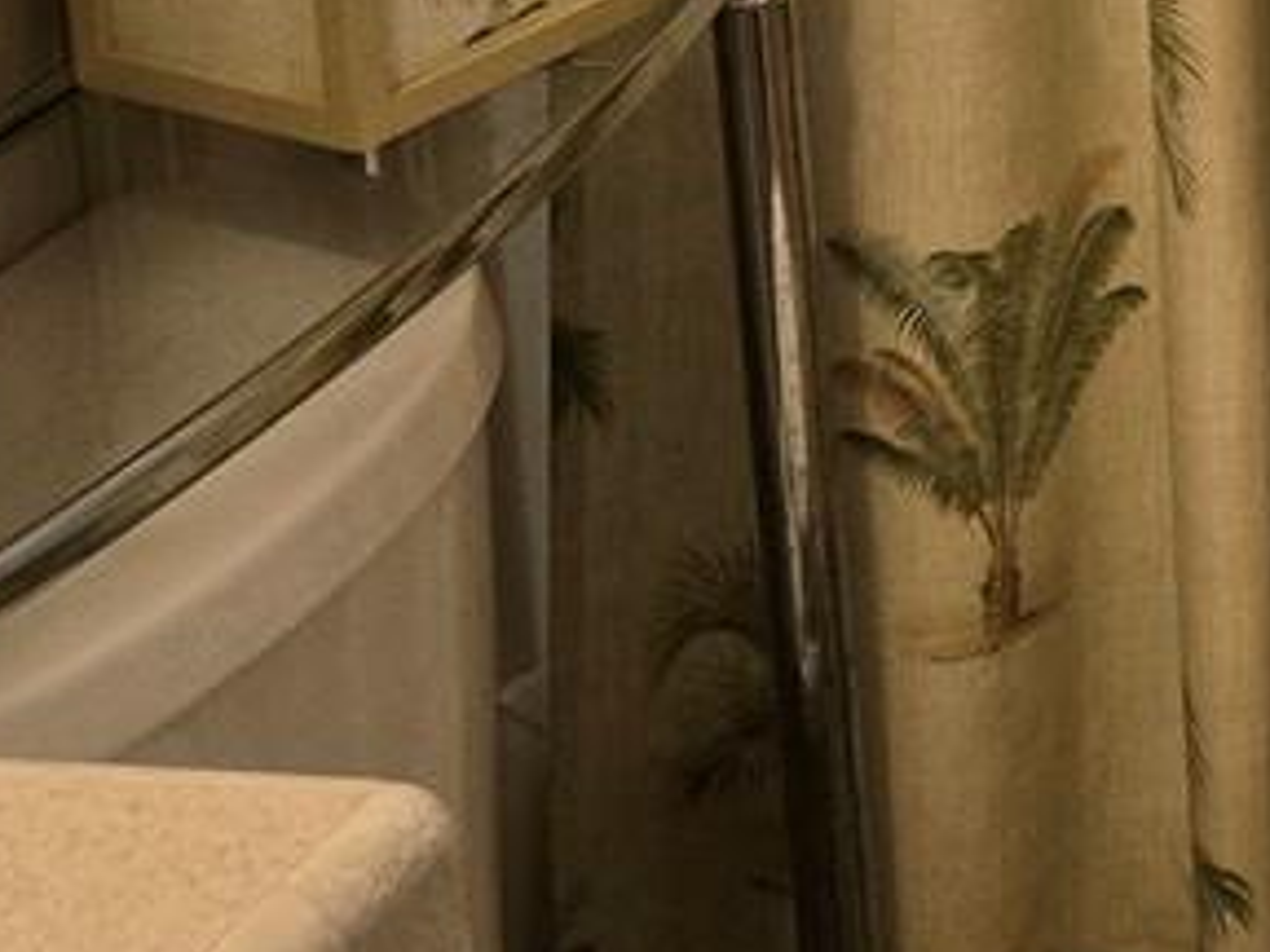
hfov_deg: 13.5
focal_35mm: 128
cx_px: 2412
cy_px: -1005
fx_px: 4696
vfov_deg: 10.5
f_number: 1.8
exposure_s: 1/120
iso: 160
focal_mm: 5.4
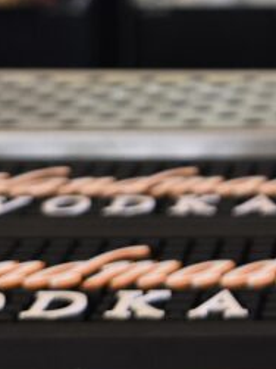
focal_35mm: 94
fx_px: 1000
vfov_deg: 19.6
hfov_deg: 14.2
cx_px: 465
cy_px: -79
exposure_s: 1/120
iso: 250
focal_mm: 6.3
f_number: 1.7
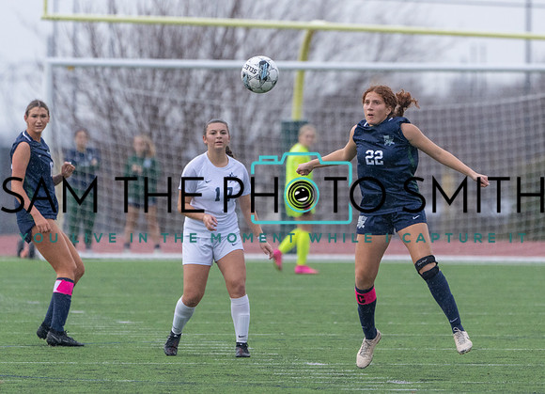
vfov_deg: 2.5
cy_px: 197
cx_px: 356
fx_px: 9062
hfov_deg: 3.4
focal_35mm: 583
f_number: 5.6
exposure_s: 1/1250
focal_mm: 400
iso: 1600
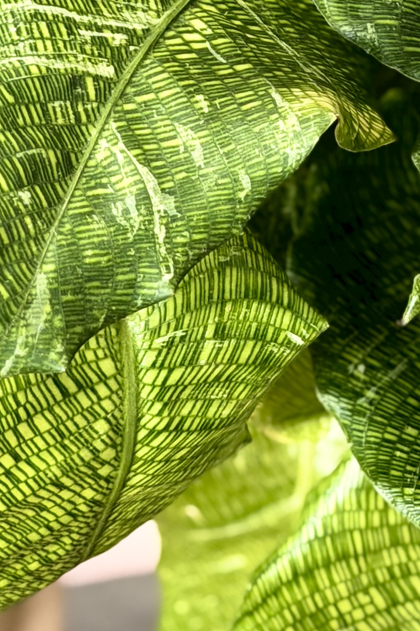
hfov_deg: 7.9
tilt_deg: -19.0
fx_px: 2976
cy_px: -173
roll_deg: +1.7
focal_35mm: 170
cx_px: 705
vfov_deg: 11.8
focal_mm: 6.76
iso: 100
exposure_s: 1/94
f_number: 1.78
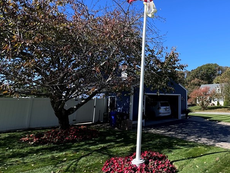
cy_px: 70
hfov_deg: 66.5
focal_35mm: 24
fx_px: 159
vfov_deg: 56.5
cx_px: 176
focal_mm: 2.22
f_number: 2.2
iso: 50
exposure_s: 1/1217
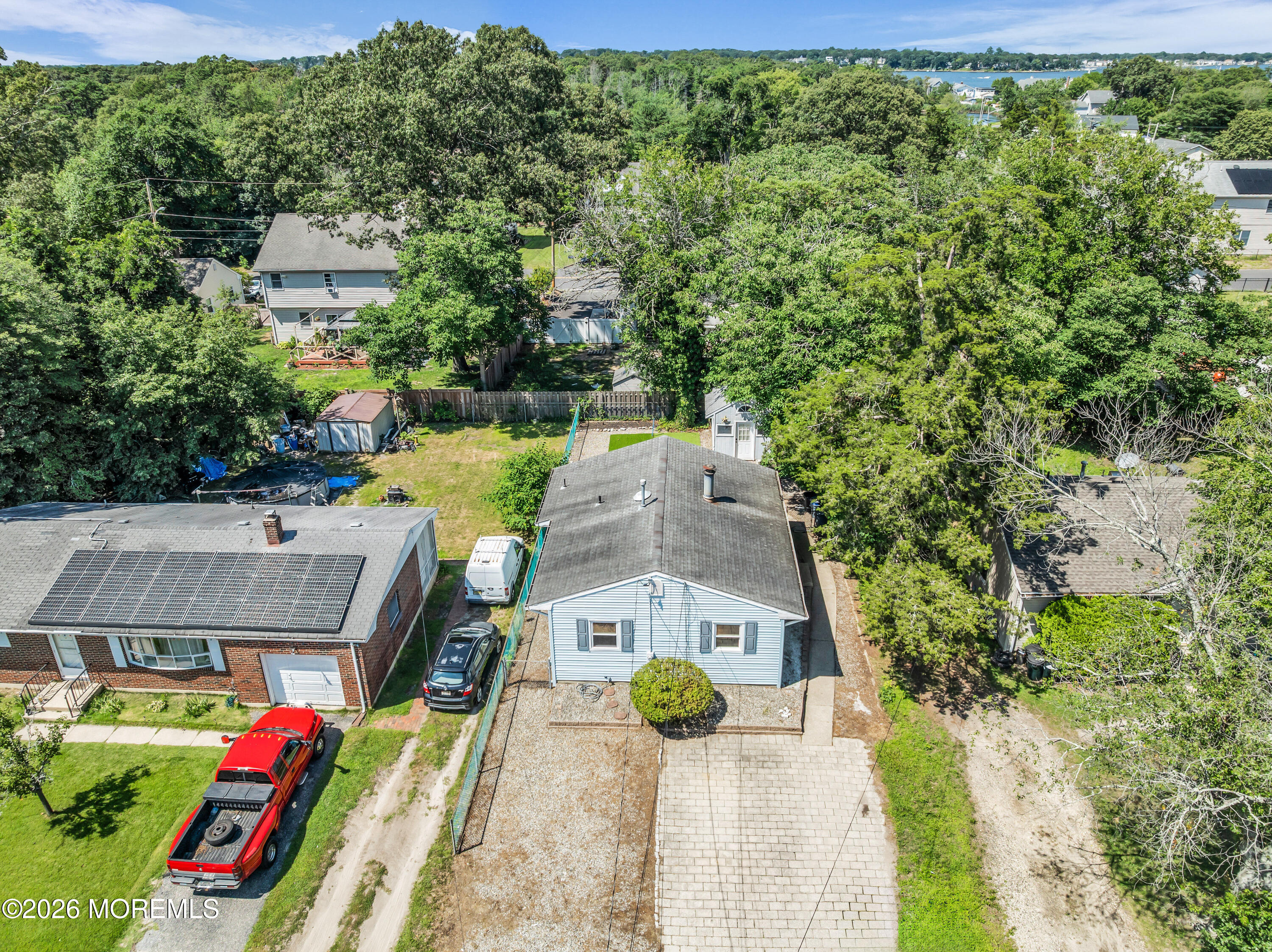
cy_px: 476
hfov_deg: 71.6
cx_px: 636
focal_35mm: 24
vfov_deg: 56.8
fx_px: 881
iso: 110
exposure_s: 1/1600
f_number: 2.8
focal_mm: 12.29
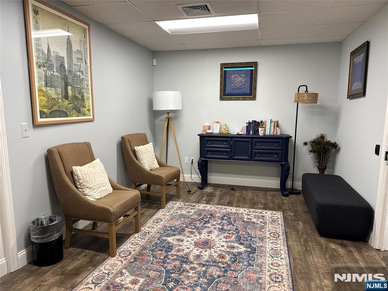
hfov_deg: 71.6
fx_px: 269
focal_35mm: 24
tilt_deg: -7.3
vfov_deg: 56.8
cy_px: 146
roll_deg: -0.3
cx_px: 194
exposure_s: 1/120
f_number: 1.78
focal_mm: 6.76
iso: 160
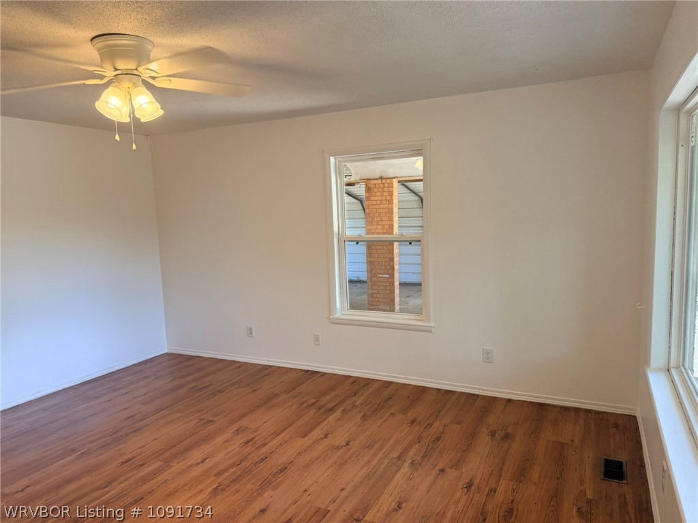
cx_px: 349
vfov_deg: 56.8
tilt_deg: -7.1
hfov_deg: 71.6
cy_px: 262
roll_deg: +2.4
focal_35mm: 24
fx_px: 484
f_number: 1.78
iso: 160
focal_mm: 6.76
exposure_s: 1/164
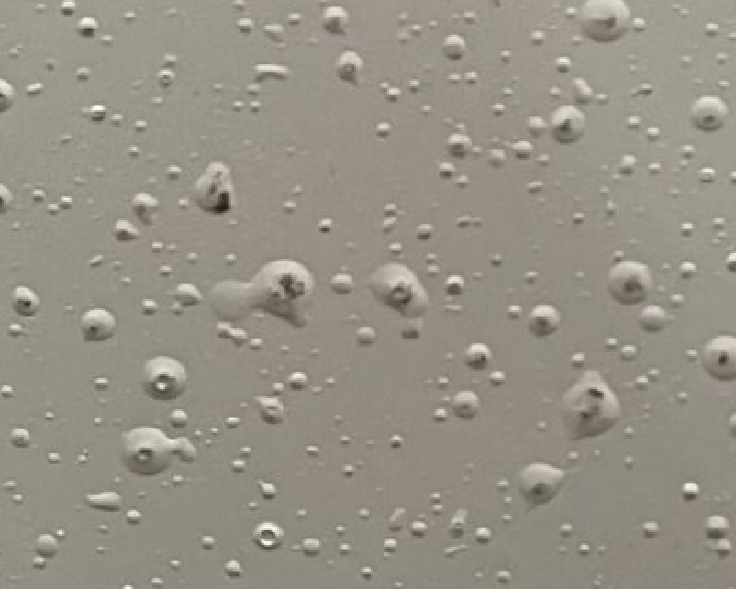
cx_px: 1646
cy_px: -1596
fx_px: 3530
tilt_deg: -6.3
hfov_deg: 10.5
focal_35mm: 162
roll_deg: -2.7
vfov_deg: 7.4
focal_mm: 4.2
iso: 80
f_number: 1.6
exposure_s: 1/50
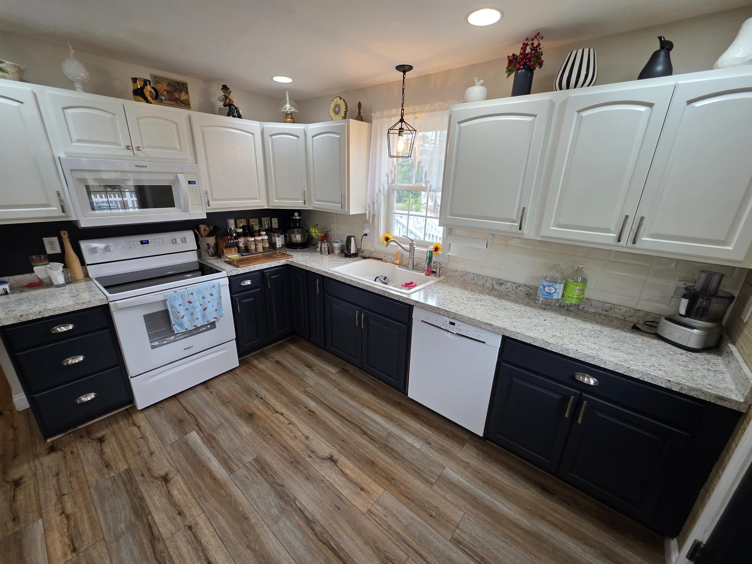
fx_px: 282
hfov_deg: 106.2
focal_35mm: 13
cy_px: 282
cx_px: 376
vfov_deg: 89.9
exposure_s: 1/120
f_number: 1.9
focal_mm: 2.2
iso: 160
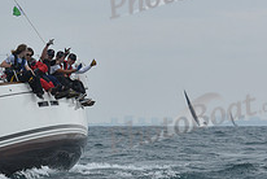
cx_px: 41
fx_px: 2087
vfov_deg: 4.9
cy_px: 71
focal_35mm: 281
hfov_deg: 7.3
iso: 250
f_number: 8
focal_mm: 100
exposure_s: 1/800
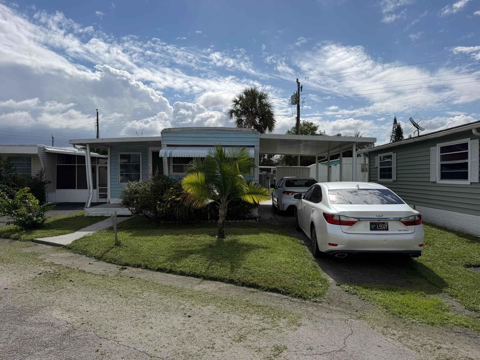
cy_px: 180
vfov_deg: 56.8
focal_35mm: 24
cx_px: 240
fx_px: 333
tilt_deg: +0.0
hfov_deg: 71.6
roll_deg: -0.6
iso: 80
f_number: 1.78
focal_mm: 6.76
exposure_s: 1/14286
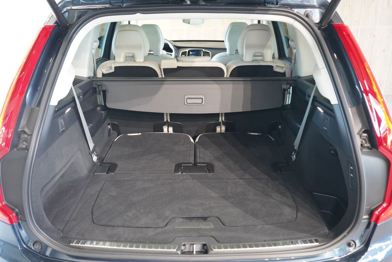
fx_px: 348
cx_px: 196
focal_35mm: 32
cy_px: 131
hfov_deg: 58.7
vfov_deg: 41.1
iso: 6400
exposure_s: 1/160
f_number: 4
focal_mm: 32
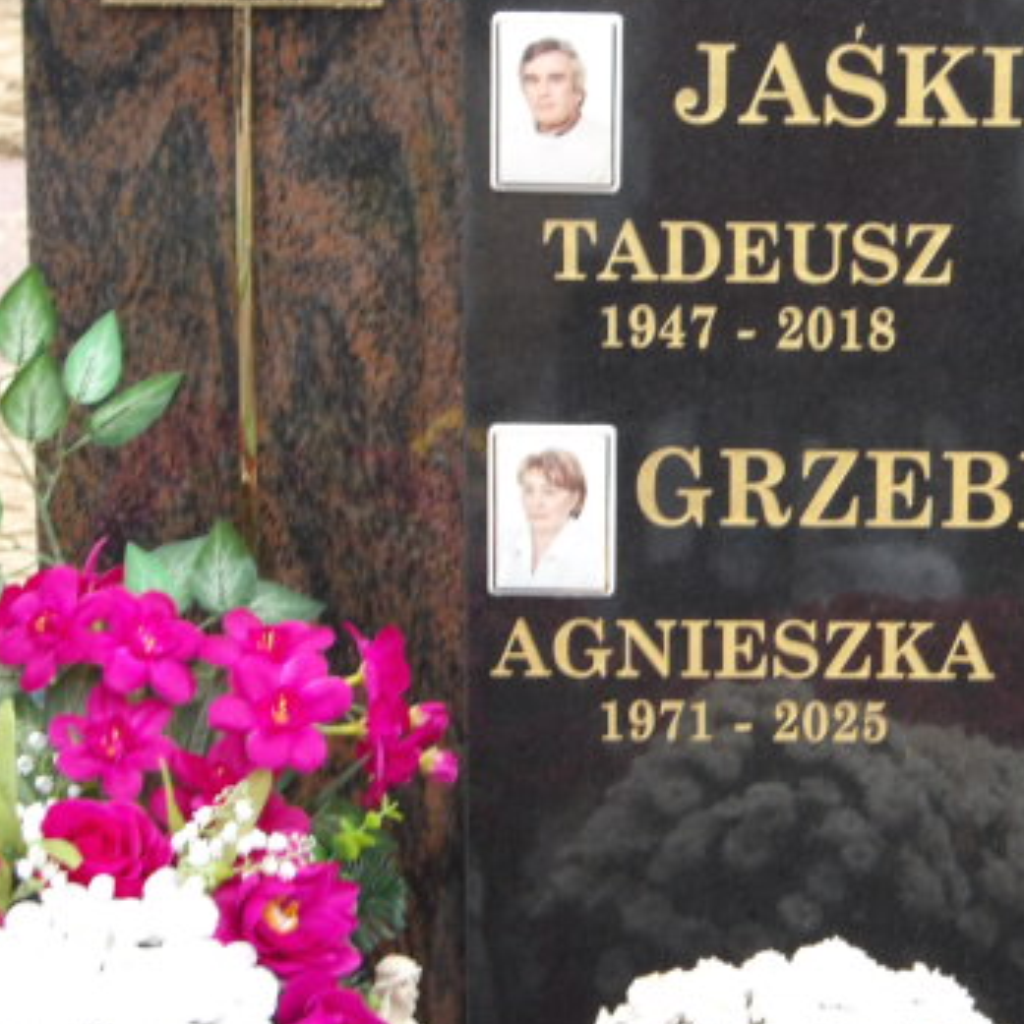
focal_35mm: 114
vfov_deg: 15.3
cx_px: 823
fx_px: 3815
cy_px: 546
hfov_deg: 15.2
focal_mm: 12.5
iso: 355
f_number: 4.9
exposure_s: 1/60
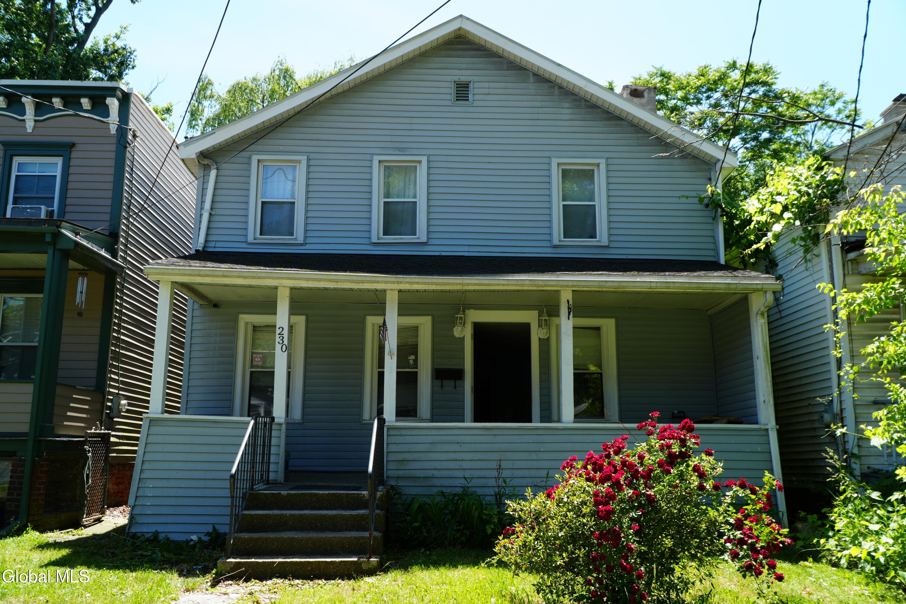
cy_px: 302
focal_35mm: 30
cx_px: 453
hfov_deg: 61.9
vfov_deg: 43.6
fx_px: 755
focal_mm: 20
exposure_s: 1/200
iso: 100
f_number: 5
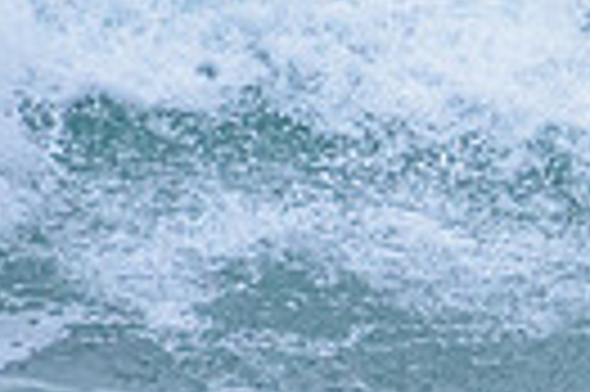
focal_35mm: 2722
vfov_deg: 0.5
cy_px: 110
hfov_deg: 0.8
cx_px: 1365
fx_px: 44555
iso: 1600
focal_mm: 500
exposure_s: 1/2000
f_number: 5.6
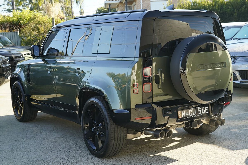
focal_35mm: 46
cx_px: 124
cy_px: 82
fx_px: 317
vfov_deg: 29.2
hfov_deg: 42.7
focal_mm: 46
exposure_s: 1/160
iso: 1000
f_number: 7.1
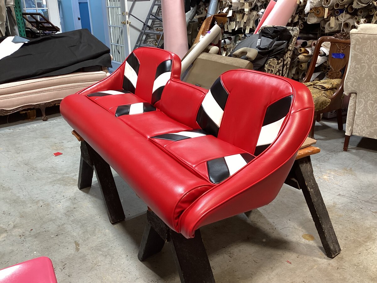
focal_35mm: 31
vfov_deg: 45.4
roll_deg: +1.1
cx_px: 188
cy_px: 142
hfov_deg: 58.4
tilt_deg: -22.5
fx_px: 338
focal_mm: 3.3
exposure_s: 1/60
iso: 125
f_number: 2.4
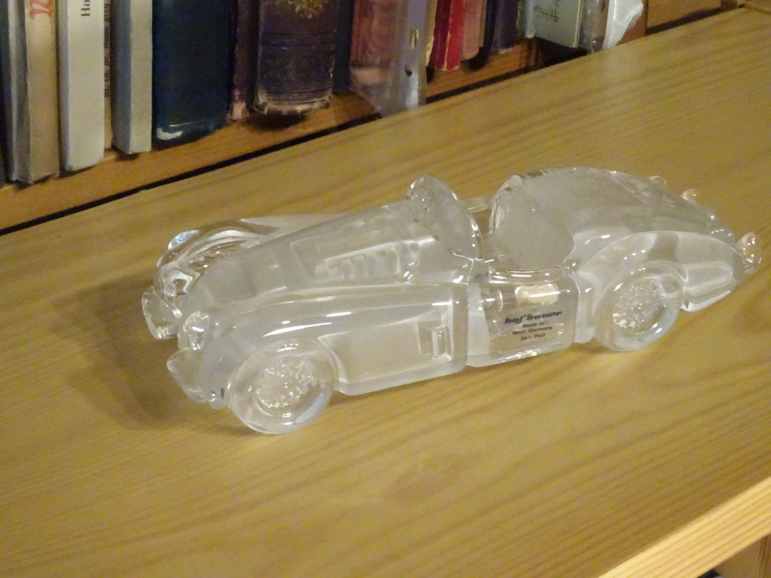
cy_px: 289
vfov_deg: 23.7
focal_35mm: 62
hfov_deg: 31.2
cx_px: 386
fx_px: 1381
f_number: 7.1
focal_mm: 10.59
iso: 3200
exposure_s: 1/60
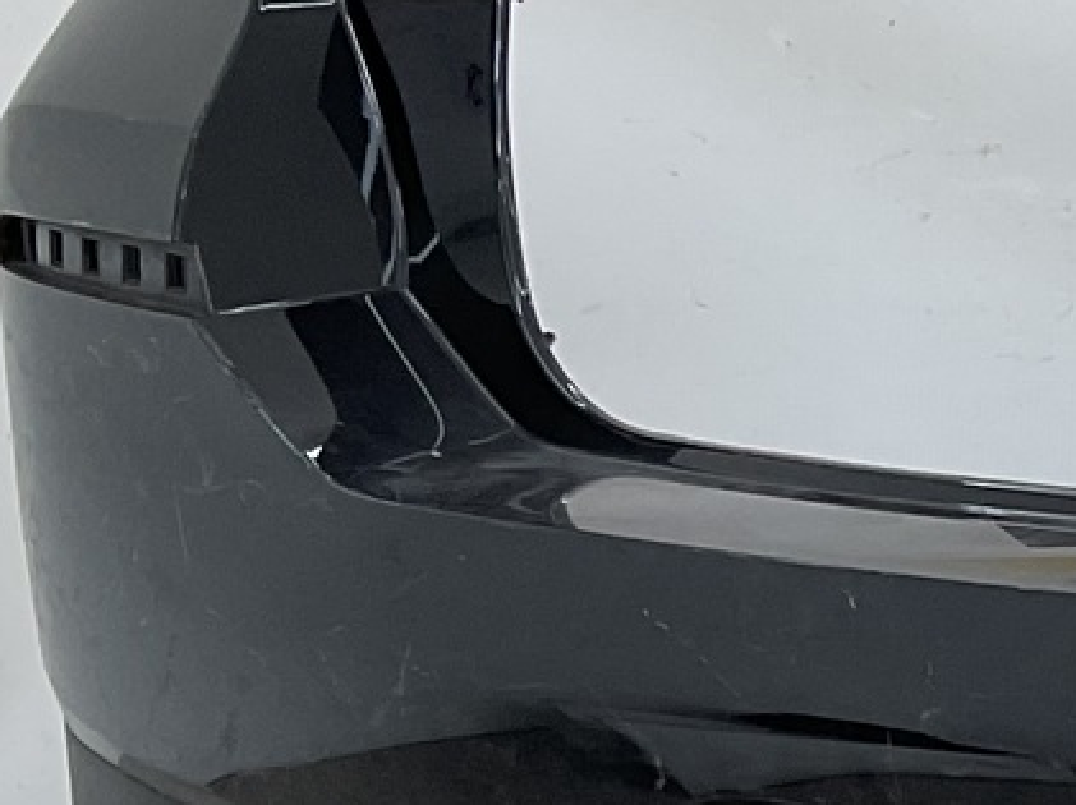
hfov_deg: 12.4
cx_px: 2208
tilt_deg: -10.3
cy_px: 762
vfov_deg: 10.6
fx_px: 4317
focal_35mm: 139
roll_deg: -1.3
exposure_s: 1/257
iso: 16
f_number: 1.8
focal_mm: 3
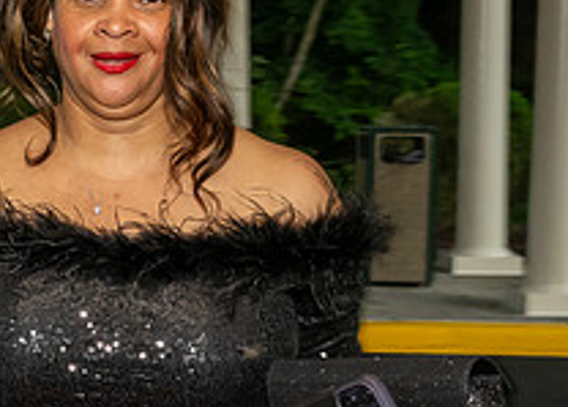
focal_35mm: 96
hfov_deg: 19.2
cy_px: 200
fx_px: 1550
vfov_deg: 15.0
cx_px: -168
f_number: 7.1
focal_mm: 19
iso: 1000
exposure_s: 1/250
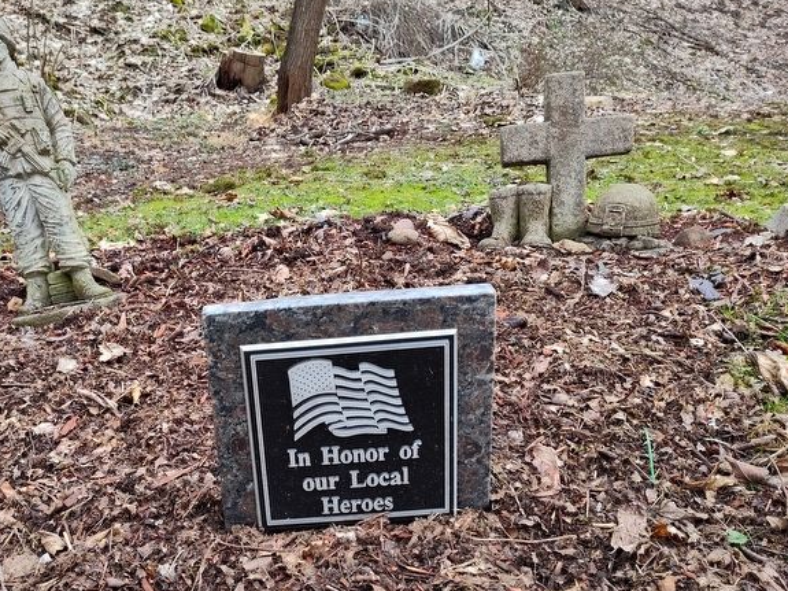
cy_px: 376
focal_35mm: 32
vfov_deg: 43.7
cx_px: 281
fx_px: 728
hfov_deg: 55.9
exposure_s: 1/120
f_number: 1.8
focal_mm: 5.56
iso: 112
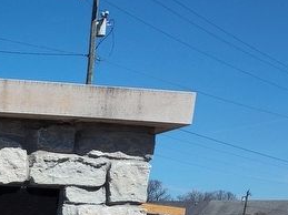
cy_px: 321
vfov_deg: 18.4
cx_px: -122
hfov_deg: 23.1
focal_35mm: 71
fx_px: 590
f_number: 1.8
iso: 100
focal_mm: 5.56
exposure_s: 1/1910
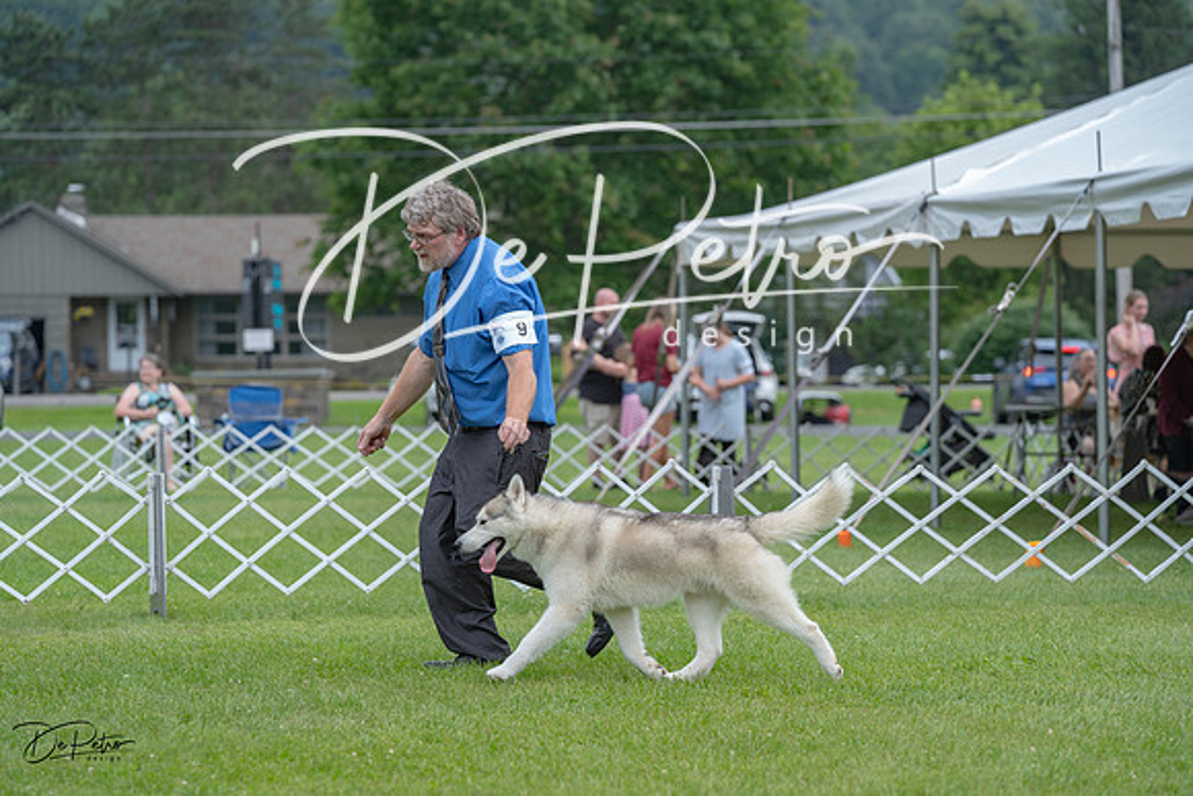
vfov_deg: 10.6
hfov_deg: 15.9
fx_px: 4276
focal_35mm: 129
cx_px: 596
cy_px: 398
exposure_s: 1/1000
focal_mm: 129
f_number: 4.5
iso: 400
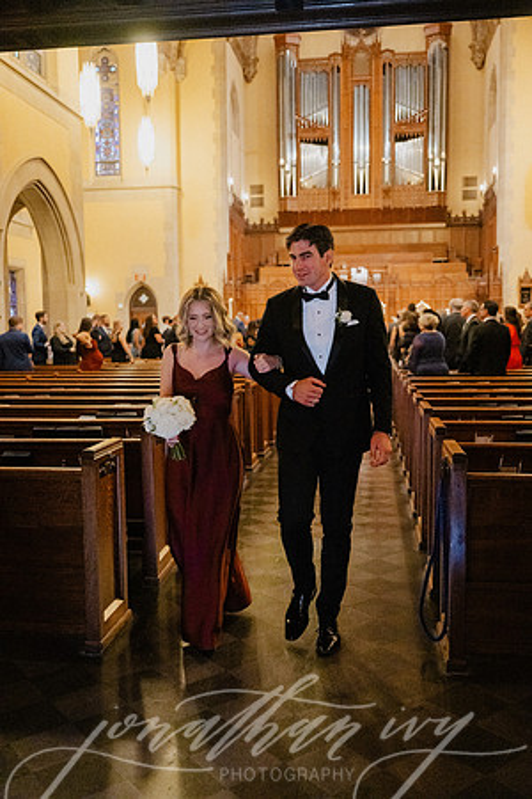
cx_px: 266
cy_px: 400
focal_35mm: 34
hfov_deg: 38.9
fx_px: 754
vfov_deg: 55.8
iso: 10000
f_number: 2.8
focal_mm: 34
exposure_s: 1/200
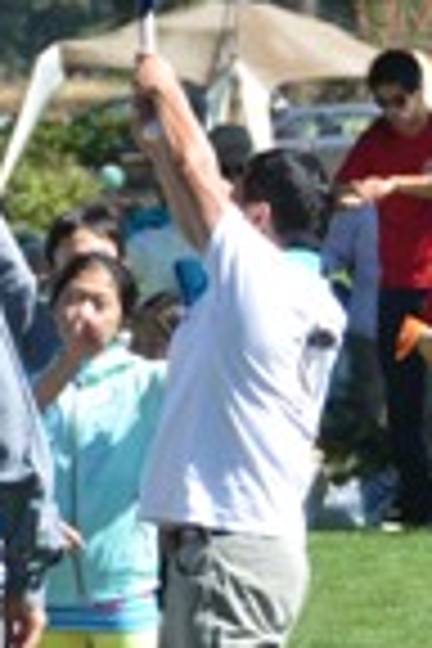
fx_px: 11379
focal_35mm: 632
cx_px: 450
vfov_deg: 3.3
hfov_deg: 2.2
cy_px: 216
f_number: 8
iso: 160
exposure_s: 1/250
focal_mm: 95
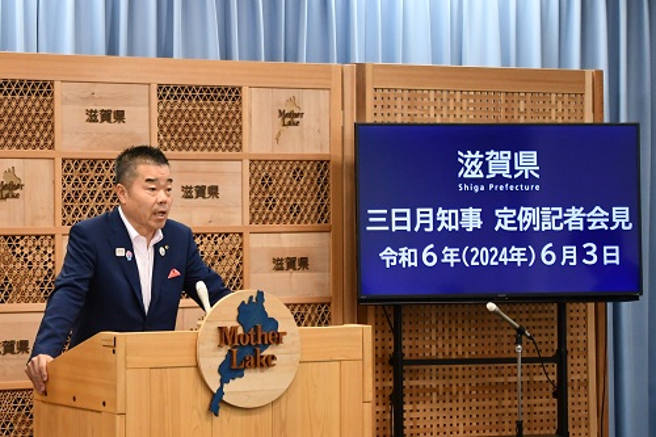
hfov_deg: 33.4
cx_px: 328
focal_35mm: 60
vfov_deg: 22.6
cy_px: 218
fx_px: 1093
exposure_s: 1/125
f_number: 4.2
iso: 1400
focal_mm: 40
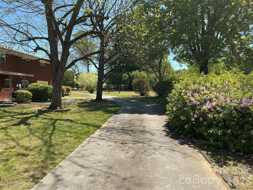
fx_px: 212
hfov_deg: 61.7
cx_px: 126
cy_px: 95
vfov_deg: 48.2
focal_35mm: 29
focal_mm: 3
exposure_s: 1/944
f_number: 1.8
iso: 25
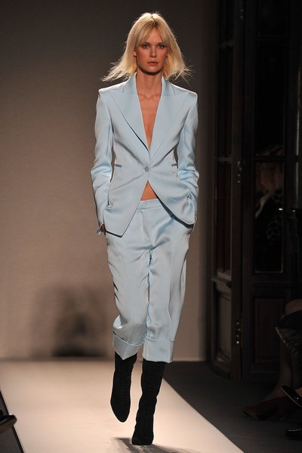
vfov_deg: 10.3
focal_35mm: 200
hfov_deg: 6.9
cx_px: 151
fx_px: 2516
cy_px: 226
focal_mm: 200
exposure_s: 1/500
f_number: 4.5
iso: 1600
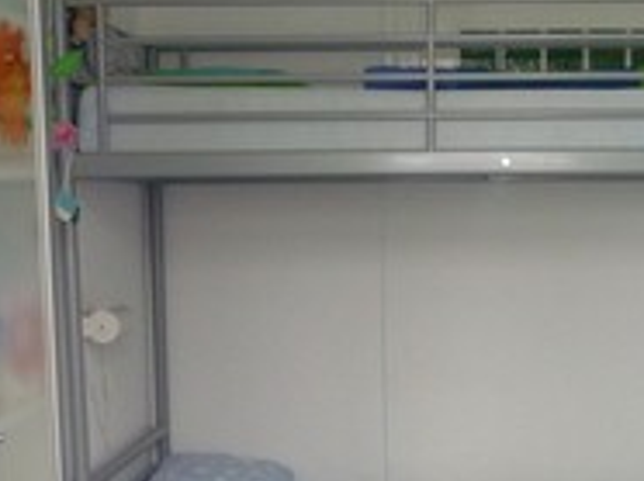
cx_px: 460
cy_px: 394
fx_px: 1319
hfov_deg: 27.2
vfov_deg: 20.4
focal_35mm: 71
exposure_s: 1/30
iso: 320
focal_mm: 5.5
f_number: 2.8
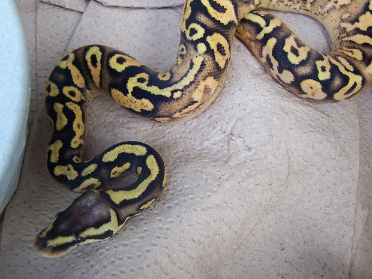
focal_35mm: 49
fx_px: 527
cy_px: 106
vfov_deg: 29.6
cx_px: 205
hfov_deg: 38.9
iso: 80
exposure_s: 1/40
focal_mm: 6.3
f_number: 2.8
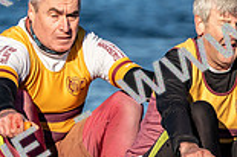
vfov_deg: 0.6
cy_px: 109
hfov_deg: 0.9
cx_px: 306
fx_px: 14797
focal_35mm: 2250
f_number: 6.3
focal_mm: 600
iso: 400
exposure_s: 1/2000
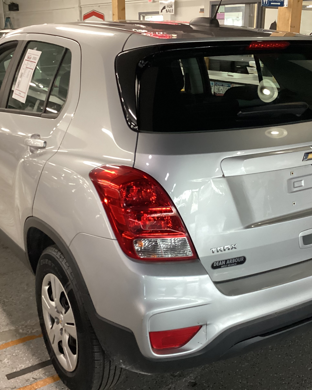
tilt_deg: -19.0
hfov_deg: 36.4
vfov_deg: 44.8
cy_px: 193
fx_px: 473
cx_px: 176
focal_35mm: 41
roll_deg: -1.3
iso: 250
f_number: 2.4
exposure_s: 1/50
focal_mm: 3.3
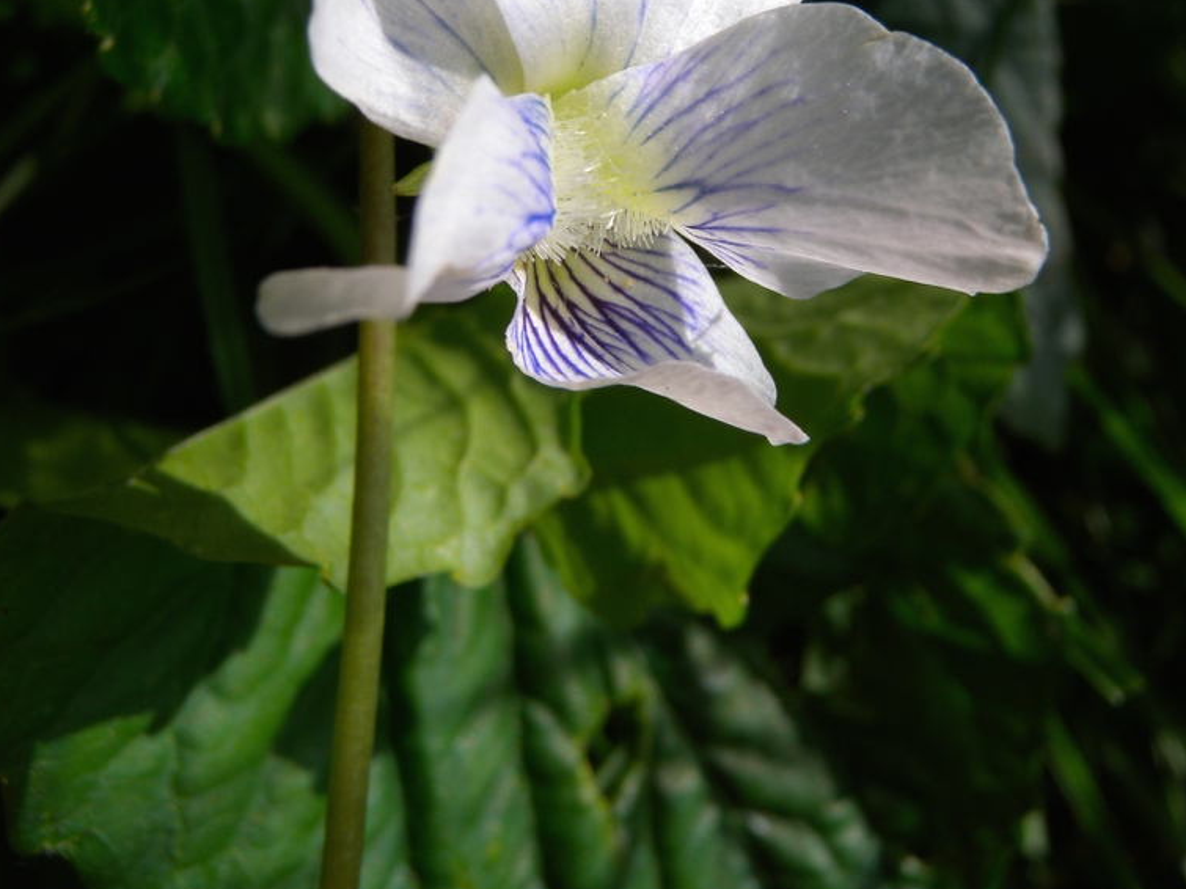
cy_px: 221
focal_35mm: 38
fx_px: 1302
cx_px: 586
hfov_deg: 49.0
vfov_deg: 36.8
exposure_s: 1/198
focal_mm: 6
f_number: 5.1
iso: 64
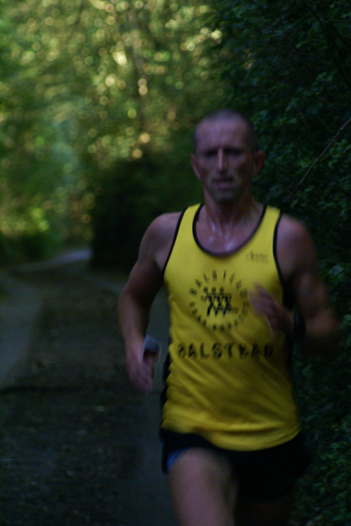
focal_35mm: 270
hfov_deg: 5.1
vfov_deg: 7.6
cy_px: 263
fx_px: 3942
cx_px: 176
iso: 800
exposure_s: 1/30
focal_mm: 180
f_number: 5.6
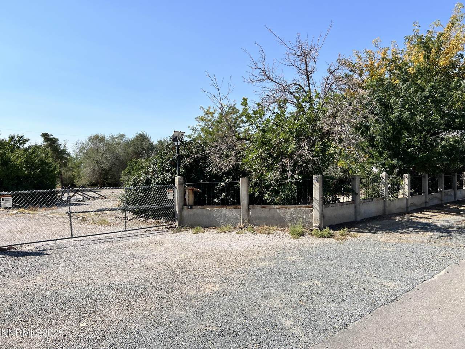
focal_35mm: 26
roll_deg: +0.2
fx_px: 349
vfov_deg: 53.1
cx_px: 232
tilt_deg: +1.1
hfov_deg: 67.3
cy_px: 174
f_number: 1.5
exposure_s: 1/4444
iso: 50
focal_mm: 5.7
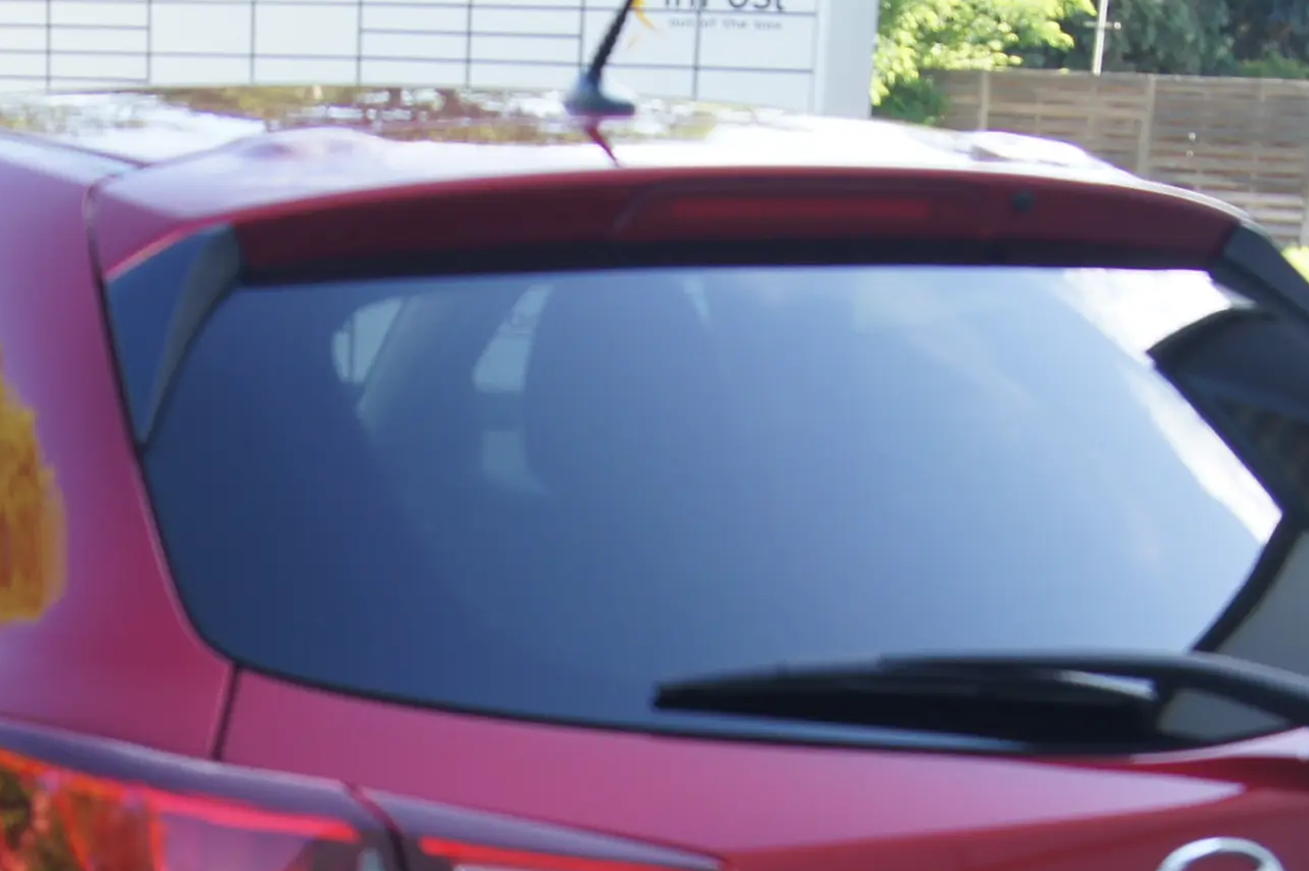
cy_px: 1135
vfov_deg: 14.5
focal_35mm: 90
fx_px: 3271
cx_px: 326
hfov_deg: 22.4
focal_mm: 20
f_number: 5
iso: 100
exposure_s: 1/60
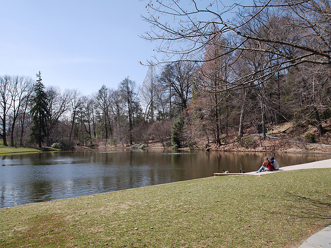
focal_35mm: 28
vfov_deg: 49.7
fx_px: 268
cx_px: 166
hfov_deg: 63.4
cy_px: 124
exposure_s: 1/125
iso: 100
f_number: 10
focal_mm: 14
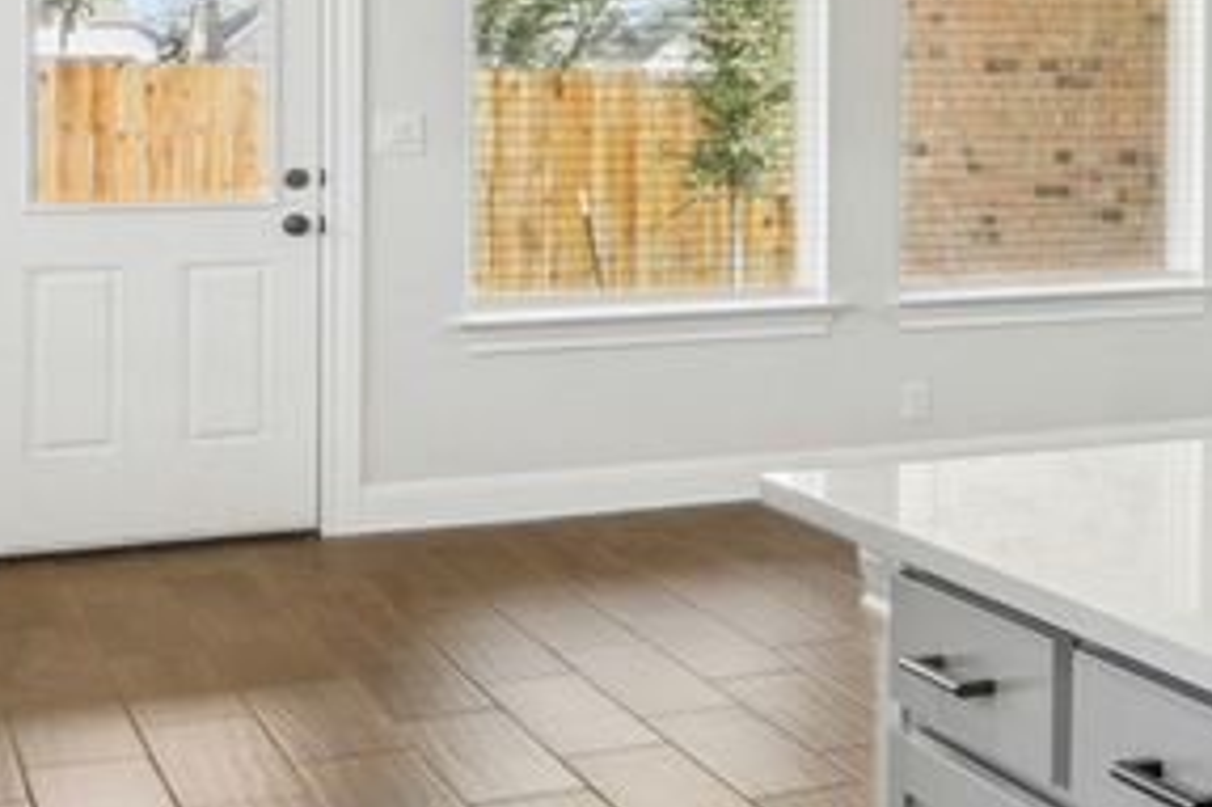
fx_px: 2791
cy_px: 51
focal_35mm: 83
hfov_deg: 19.0
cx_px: 2154
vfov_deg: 16.2
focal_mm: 14.7
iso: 100
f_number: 14
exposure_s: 1/2.5
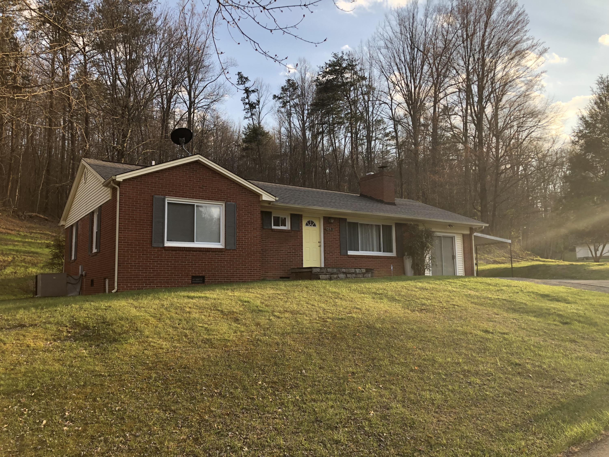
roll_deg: +0.2
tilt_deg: +5.9
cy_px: 228
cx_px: 304
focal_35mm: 28
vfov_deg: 49.7
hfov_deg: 63.4
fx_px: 493
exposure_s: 1/444
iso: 20
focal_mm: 3.99
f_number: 1.8
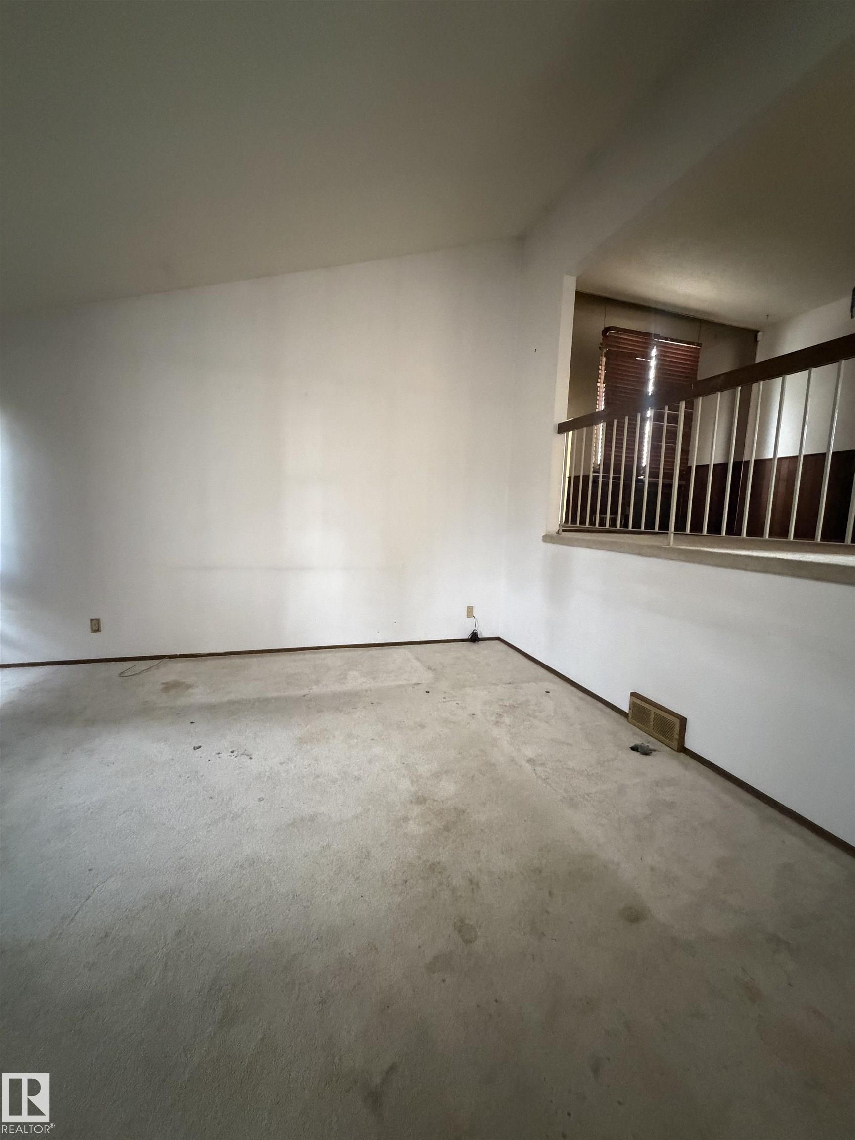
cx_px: 428
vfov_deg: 102.1
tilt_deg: -6.6
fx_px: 461
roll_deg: -1.2
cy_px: 570
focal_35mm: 14
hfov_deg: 85.7
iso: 1250
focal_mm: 2.22
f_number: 2.2
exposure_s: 1/54
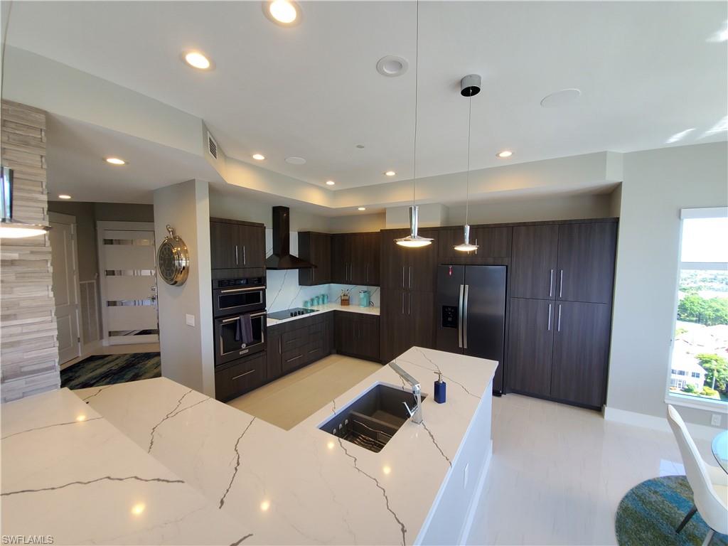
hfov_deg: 106.2
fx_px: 273
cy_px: 273
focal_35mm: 13
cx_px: 364
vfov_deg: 89.9
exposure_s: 1/59
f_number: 2.2
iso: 100
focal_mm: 1.8
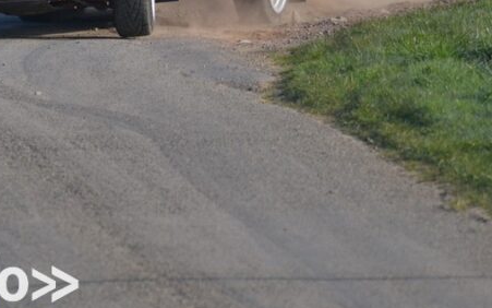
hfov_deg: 2.2
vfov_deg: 1.4
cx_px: 3
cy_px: 22
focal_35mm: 937
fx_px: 12565
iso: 400
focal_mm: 270
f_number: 5.6
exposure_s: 1/1250
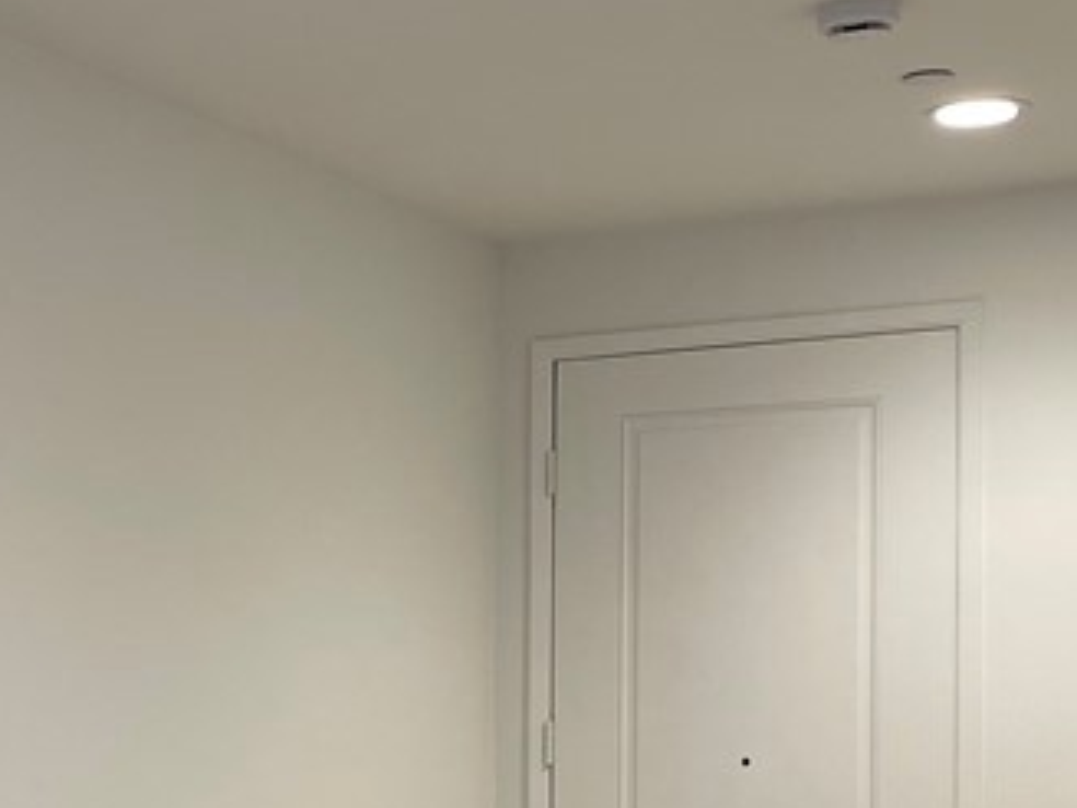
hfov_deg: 24.1
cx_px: 36
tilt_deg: +0.2
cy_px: 723
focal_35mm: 78
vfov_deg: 18.6
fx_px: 2427
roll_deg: -0.3
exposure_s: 1/120
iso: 100
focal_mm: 5.1
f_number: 1.6
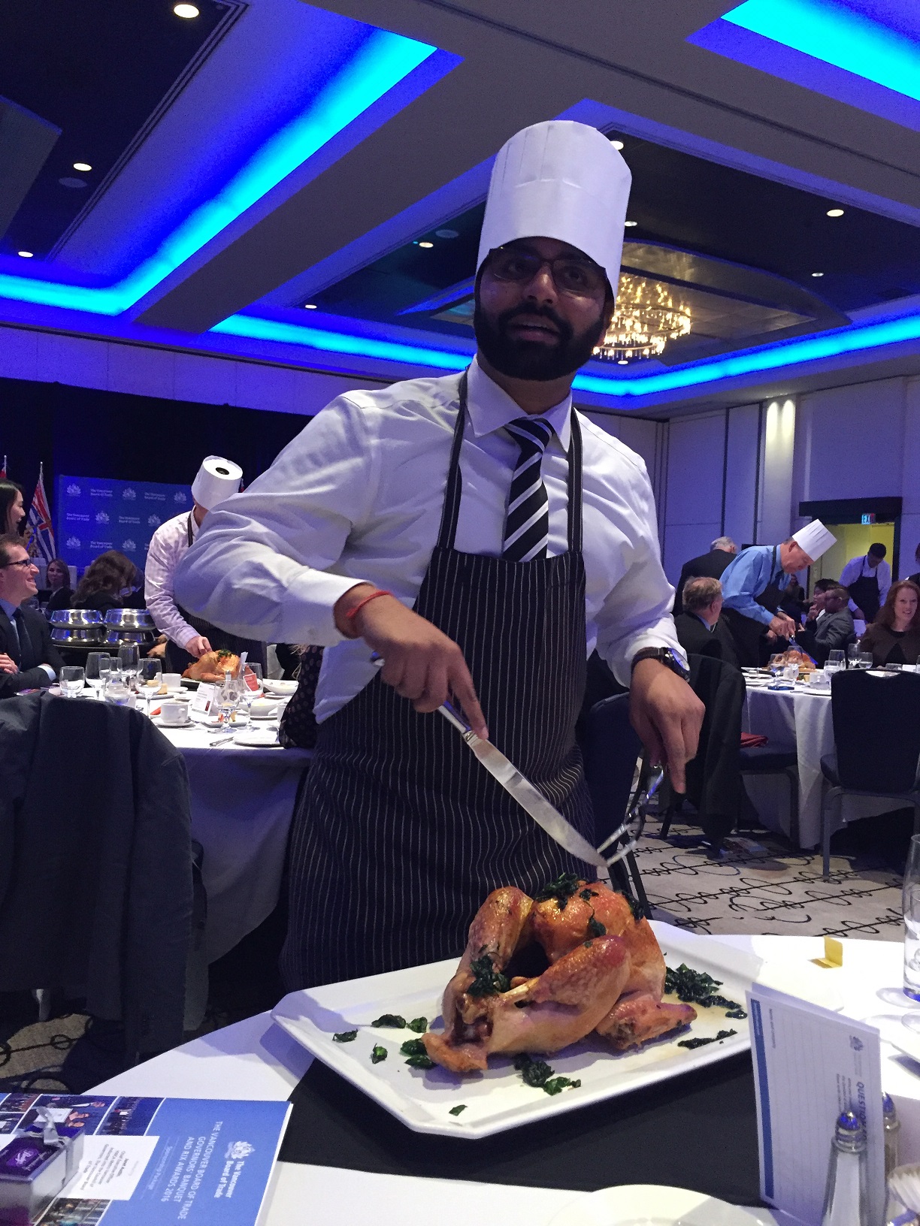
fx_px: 1028
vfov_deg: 61.7
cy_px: 613
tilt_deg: -0.4
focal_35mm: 29
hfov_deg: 48.2
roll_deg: -1.7
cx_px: 460
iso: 250
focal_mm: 4.15
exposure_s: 1/30
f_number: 2.2
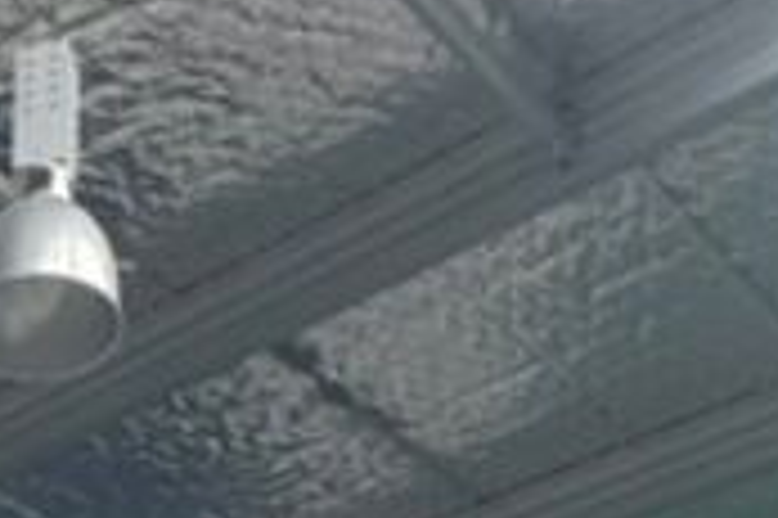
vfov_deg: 10.2
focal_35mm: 101
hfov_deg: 18.9
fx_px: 2181
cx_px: -202
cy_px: 1522
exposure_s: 1/99
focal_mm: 2.22
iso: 64
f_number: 2.2
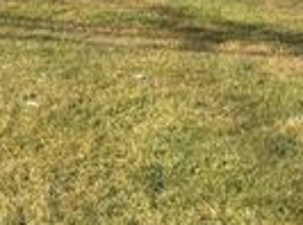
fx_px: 855
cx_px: 5
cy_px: -160
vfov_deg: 13.7
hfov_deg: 19.5
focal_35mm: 98
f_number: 1.6
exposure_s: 1/3509
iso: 32
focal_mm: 4.2
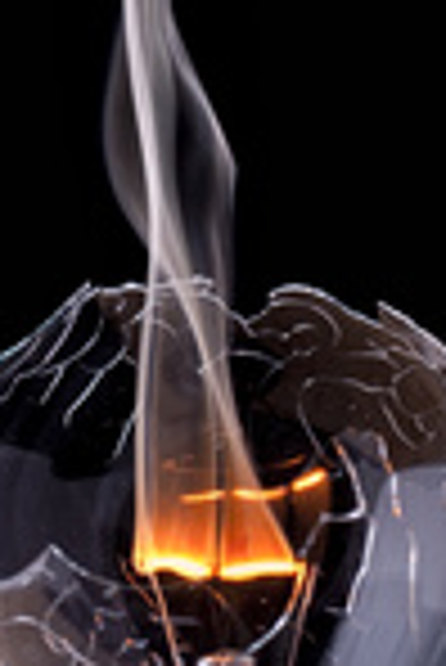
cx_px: 223
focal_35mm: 215
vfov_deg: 9.6
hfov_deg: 6.4
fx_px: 3986
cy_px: 364
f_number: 9
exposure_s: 1/125
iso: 100
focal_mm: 50
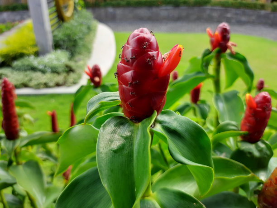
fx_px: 192
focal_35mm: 24
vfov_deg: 56.8
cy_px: 104
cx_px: 138
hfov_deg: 71.6
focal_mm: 5.23
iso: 20
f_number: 1.8
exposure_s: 1/115
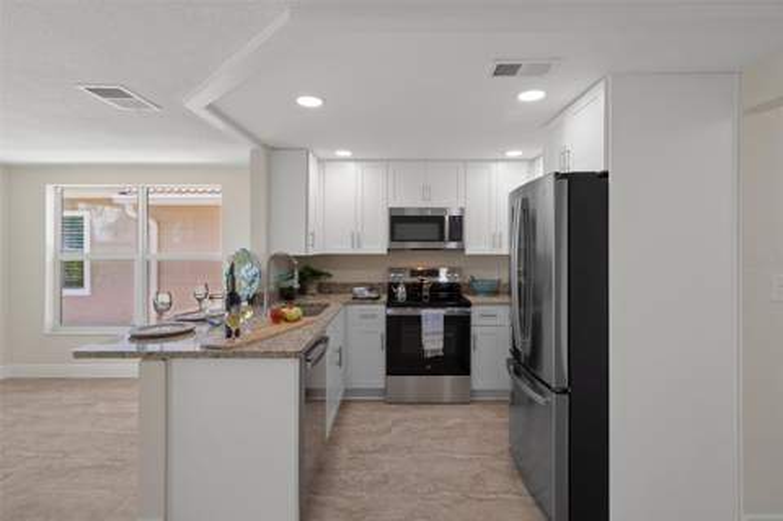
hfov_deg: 93.3
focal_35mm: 17
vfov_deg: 70.3
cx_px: 392
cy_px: 260
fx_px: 369
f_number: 9
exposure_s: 1/4
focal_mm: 17
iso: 320
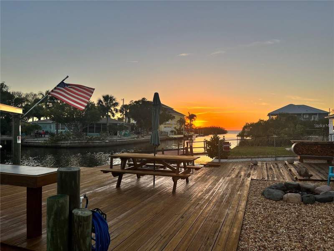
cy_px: 126
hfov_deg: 67.3
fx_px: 251
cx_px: 167
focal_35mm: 26
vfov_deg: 53.1
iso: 50
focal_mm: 5.1
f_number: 1.6
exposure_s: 1/742
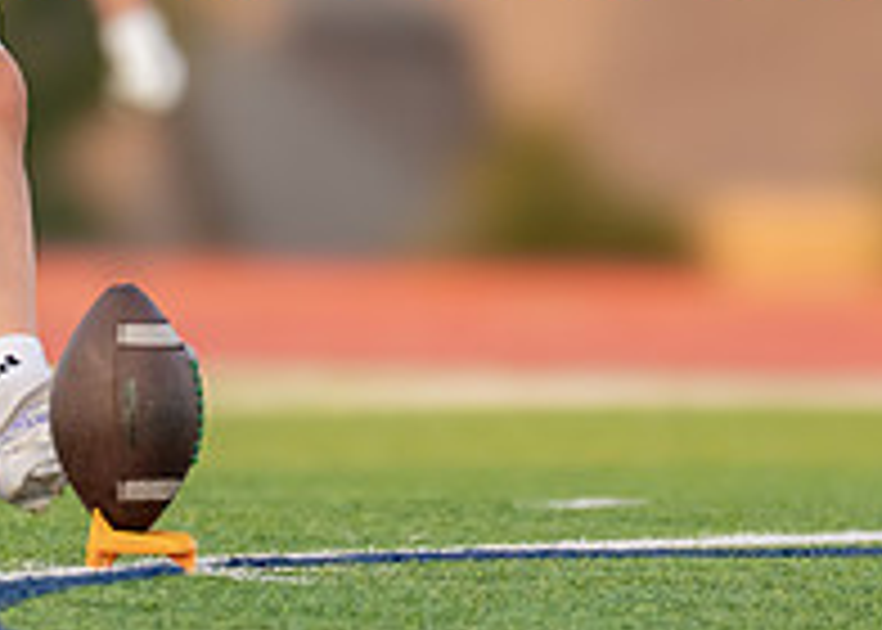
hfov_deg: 2.0
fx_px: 25400
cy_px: -270
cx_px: 11
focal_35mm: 1014
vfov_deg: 1.4
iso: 320
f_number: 2.8
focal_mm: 200
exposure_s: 1/1250
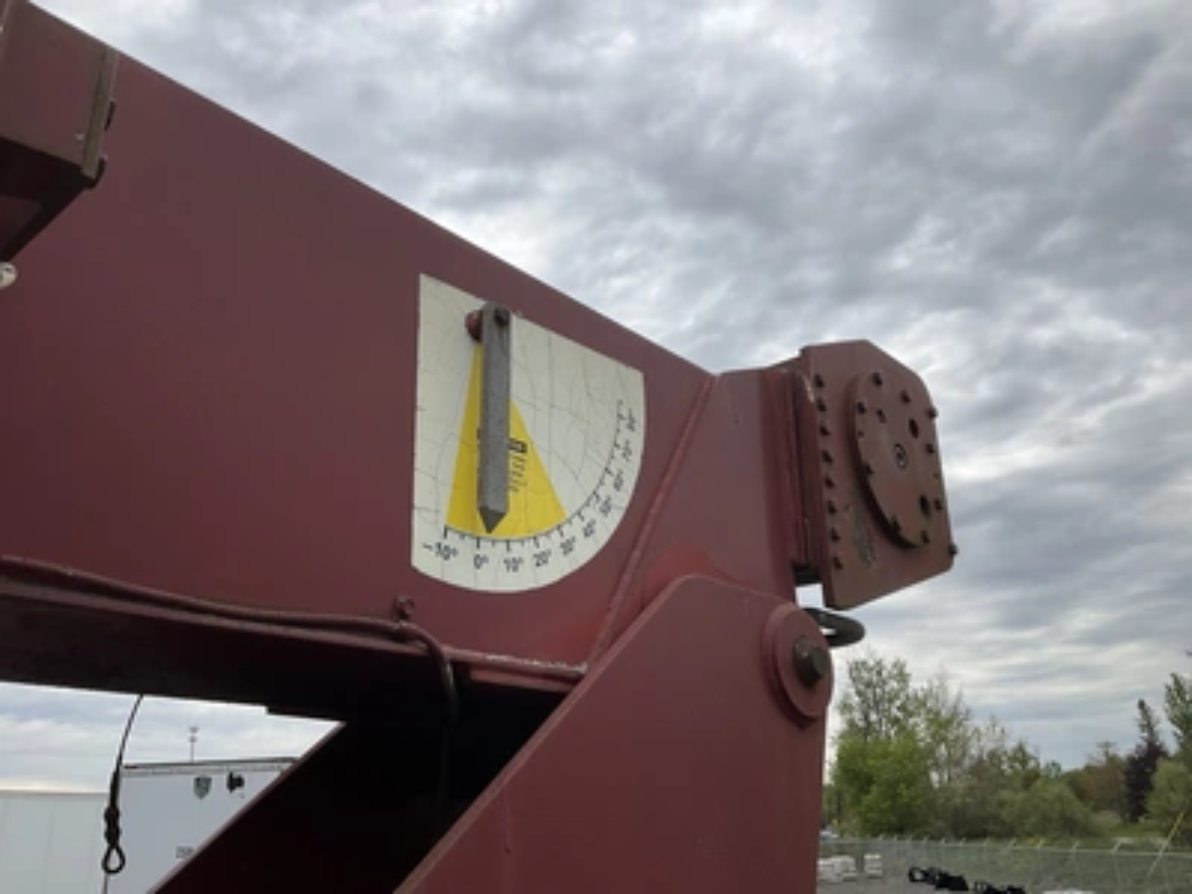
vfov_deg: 48.2
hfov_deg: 61.7
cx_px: 596
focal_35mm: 29
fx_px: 999
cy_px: 447
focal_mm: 3
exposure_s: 1/2227
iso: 25
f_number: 1.8
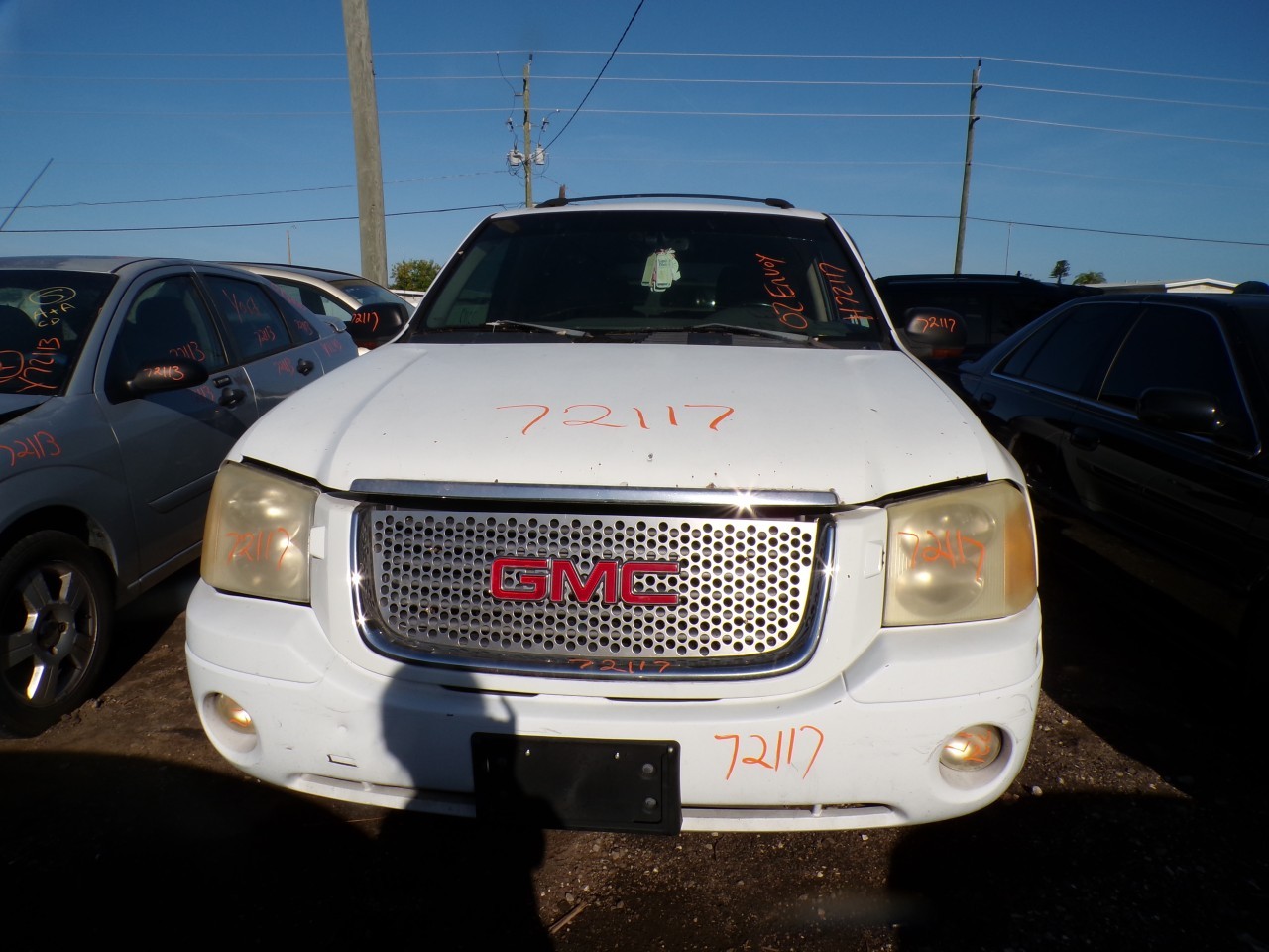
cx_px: 634
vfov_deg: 56.8
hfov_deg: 71.6
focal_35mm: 24
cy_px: 476
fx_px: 880
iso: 100
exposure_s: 1/1000
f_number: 5.8
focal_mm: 4.3
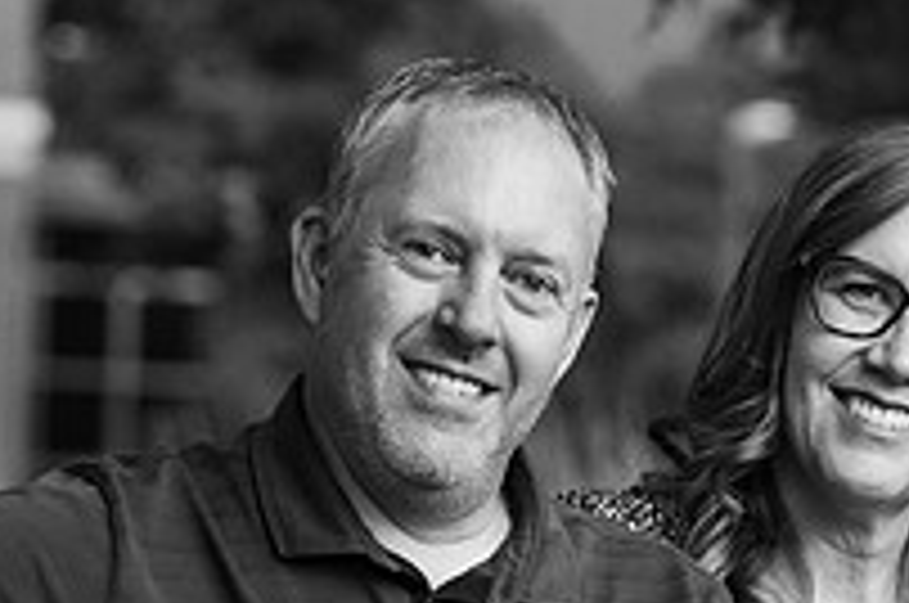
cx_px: 558
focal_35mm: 426
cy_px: 632
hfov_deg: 4.8
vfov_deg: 3.2
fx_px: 10739
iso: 2500
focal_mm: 148
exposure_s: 1/200
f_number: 5.6
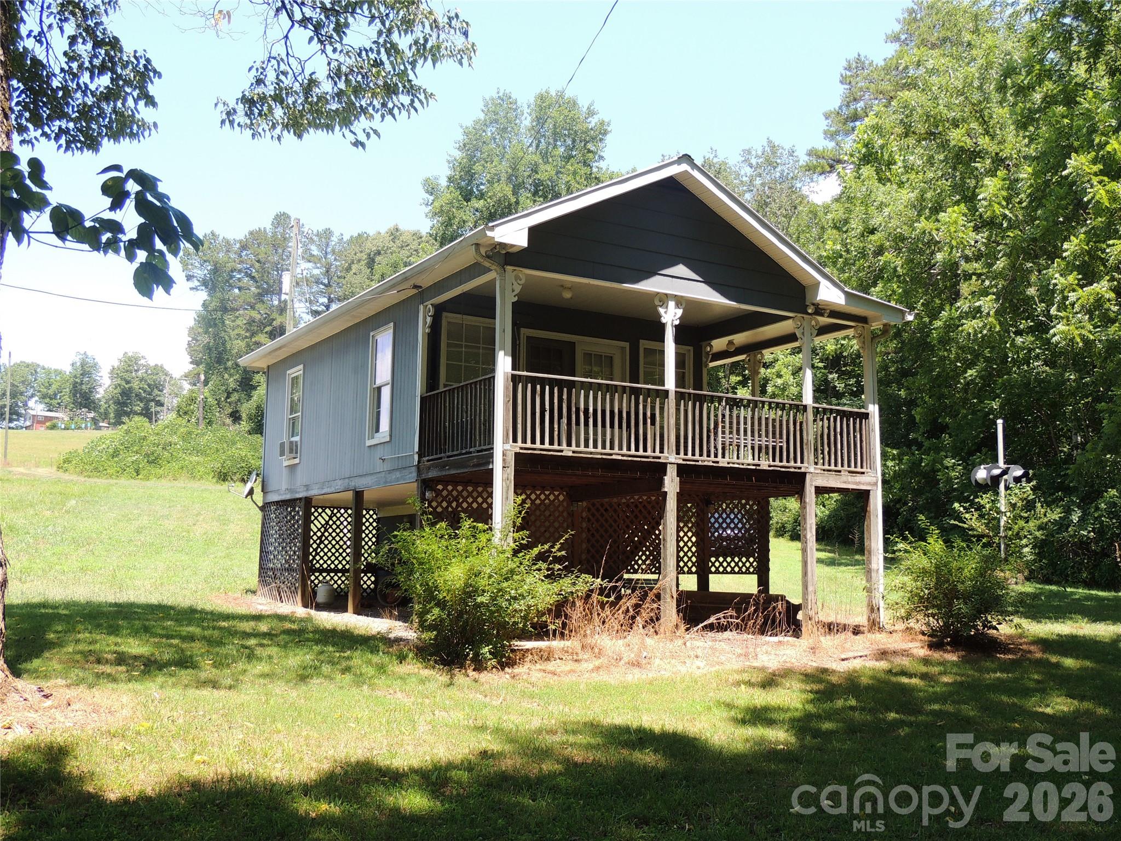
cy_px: 420
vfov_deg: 40.7
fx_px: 1133
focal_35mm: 35
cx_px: 560
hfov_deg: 52.6
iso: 100
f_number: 3.3
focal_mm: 6.2
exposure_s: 1/320
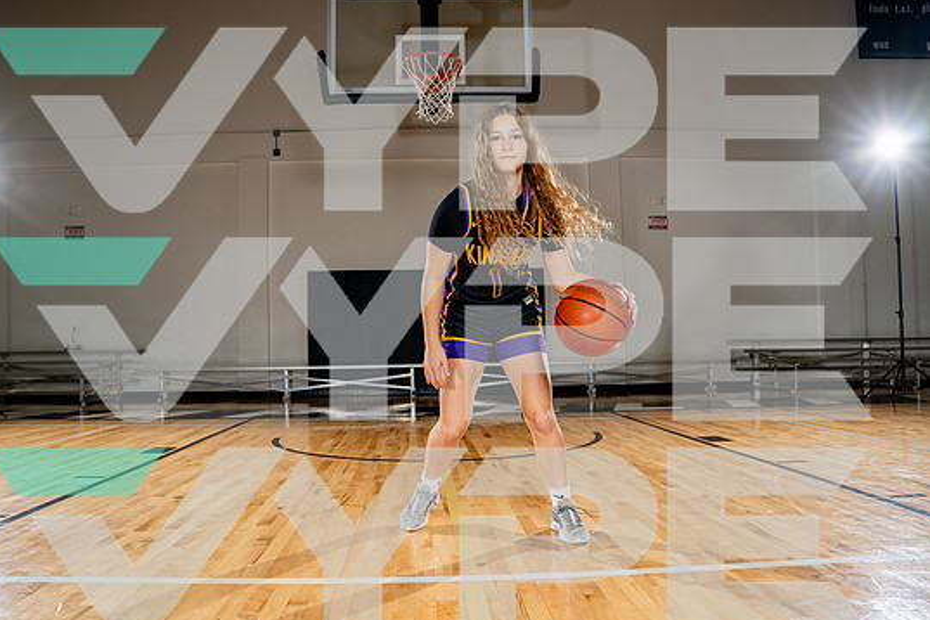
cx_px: 431
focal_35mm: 27
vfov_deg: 47.9
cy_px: 330
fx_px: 697
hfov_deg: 67.3
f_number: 5.6
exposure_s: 1/250
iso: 200
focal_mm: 25
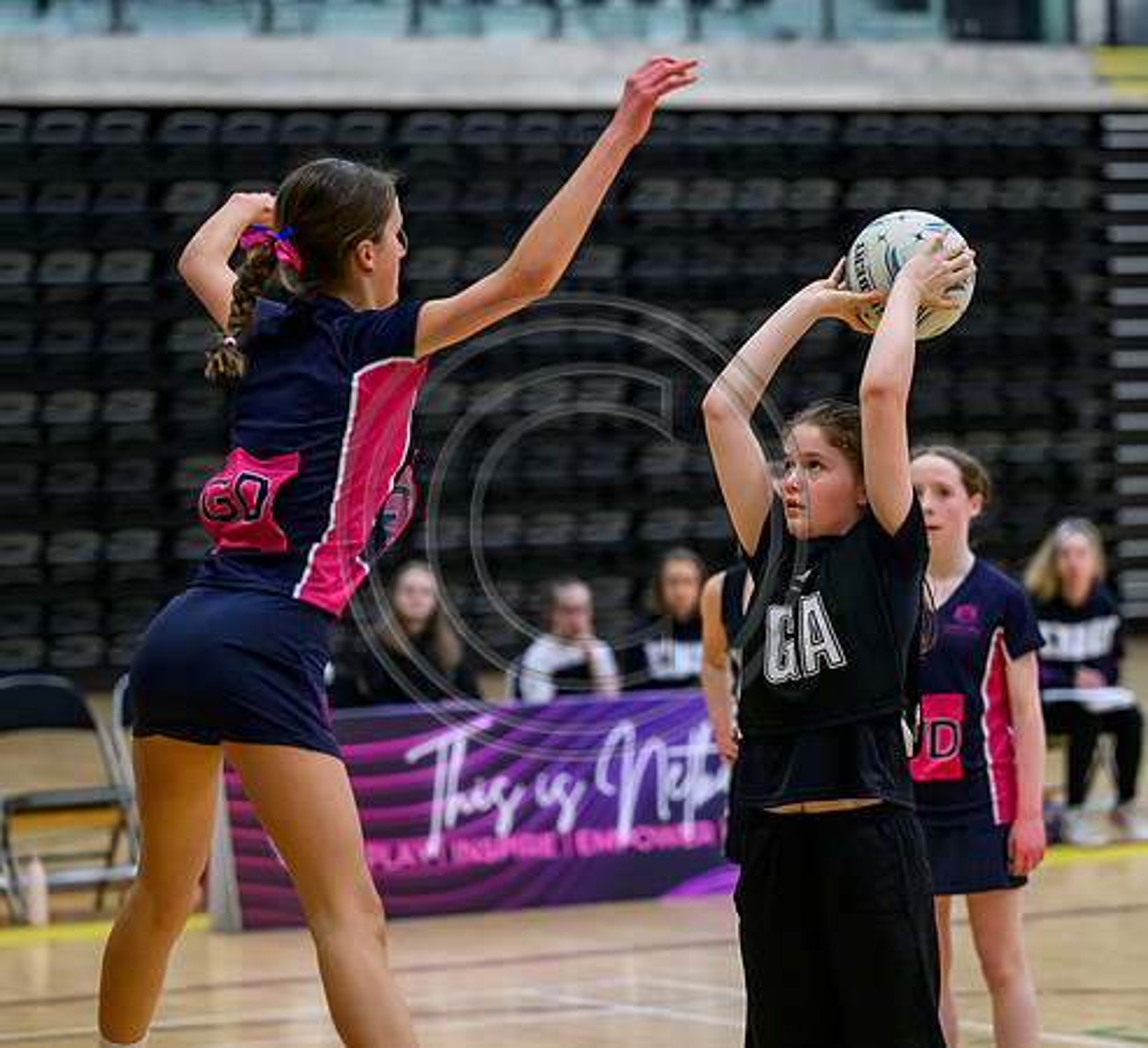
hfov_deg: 12.8
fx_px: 5117
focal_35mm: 142
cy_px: 490
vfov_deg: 11.7
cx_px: 682
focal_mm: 110
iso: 6400
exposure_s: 1/1250
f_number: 2.8
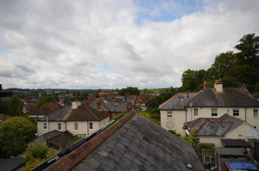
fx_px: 215
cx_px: 130
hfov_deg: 62.0
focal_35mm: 30
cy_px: 86
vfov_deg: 43.4
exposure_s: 1/200
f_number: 10
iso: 100
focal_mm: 20
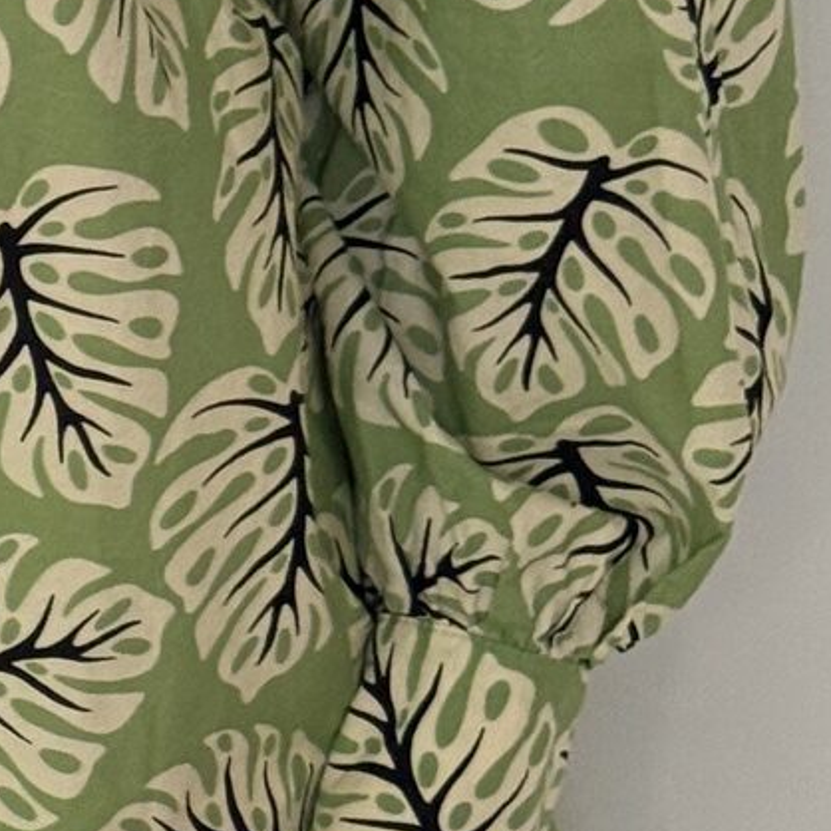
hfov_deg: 8.8
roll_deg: +0.4
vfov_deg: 9.0
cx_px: -296
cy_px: 352
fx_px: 5296
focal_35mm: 195
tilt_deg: -19.8
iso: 250
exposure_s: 1/60
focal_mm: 6.76
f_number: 1.78
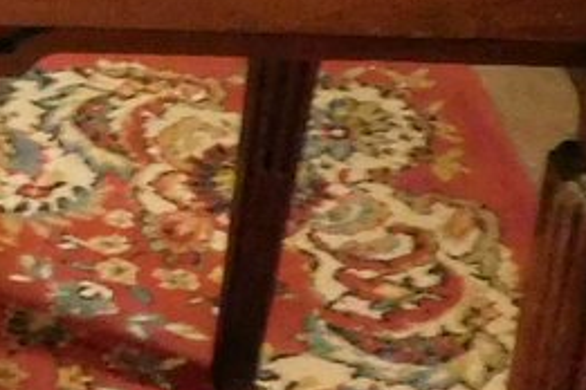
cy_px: 167
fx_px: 1790
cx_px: -379
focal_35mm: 110
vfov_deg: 12.4
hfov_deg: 16.4
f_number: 3
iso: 800
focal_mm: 4
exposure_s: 1/2
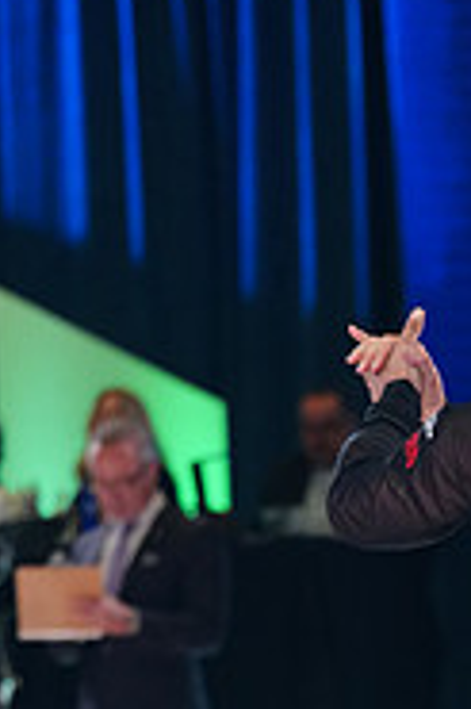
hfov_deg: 4.0
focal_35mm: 345
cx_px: 458
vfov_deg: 5.9
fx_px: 6783
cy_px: 993
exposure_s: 1/400
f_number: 2.8
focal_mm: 110
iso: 2000
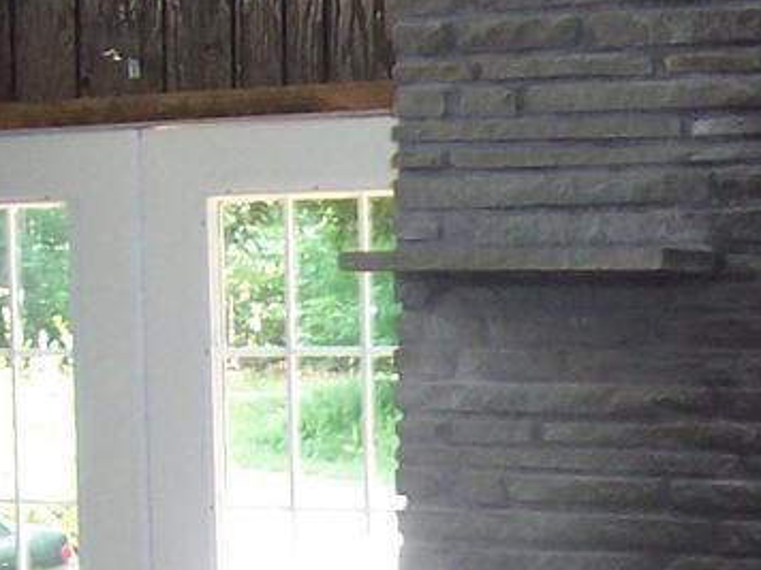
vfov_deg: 10.8
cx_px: 746
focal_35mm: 133
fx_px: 2924
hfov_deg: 14.6
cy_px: 796
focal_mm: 5.6
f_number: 2.8
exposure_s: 1/60
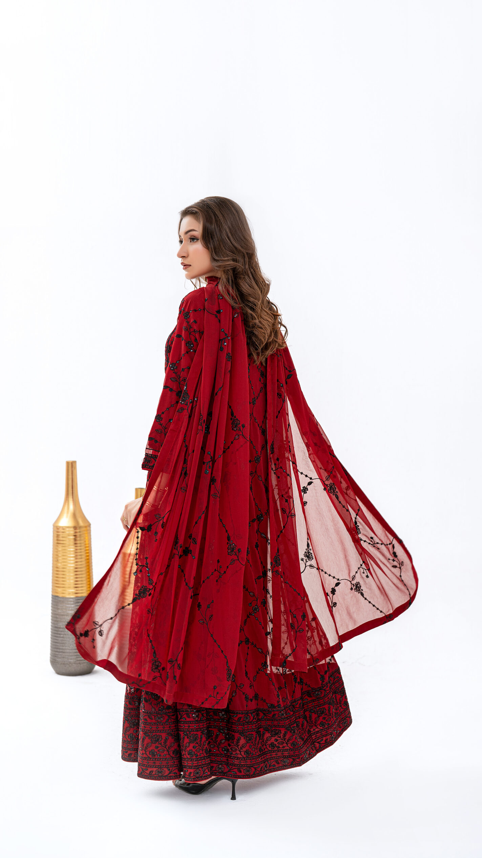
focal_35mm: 53
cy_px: 433
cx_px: 216
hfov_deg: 22.6
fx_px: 1204
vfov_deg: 39.2
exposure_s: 1/200
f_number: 3.5
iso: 80
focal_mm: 50
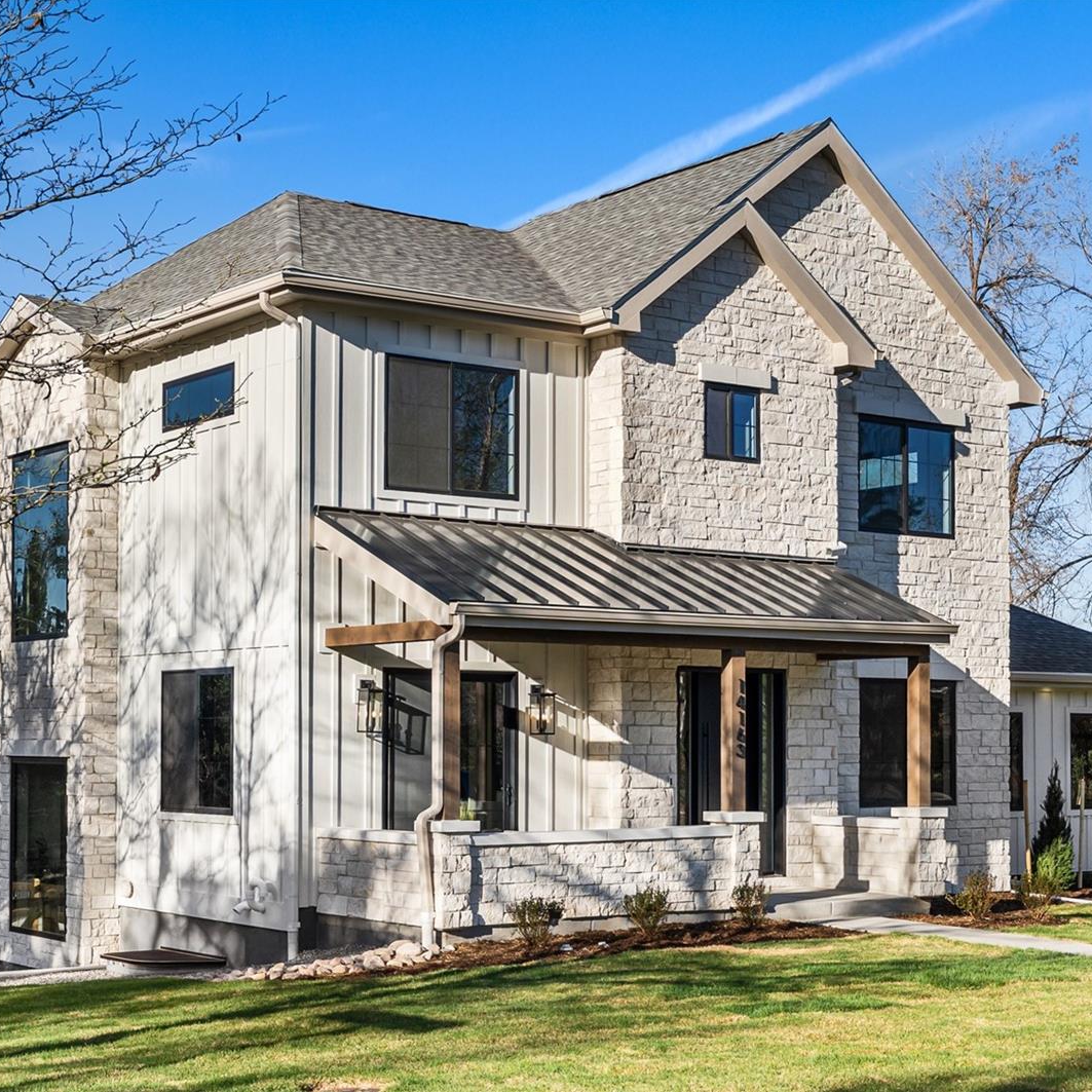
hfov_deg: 31.1
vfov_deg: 31.1
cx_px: 552
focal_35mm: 55
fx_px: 1963
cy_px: 545
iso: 200
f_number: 4
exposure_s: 1/8000
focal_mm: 29
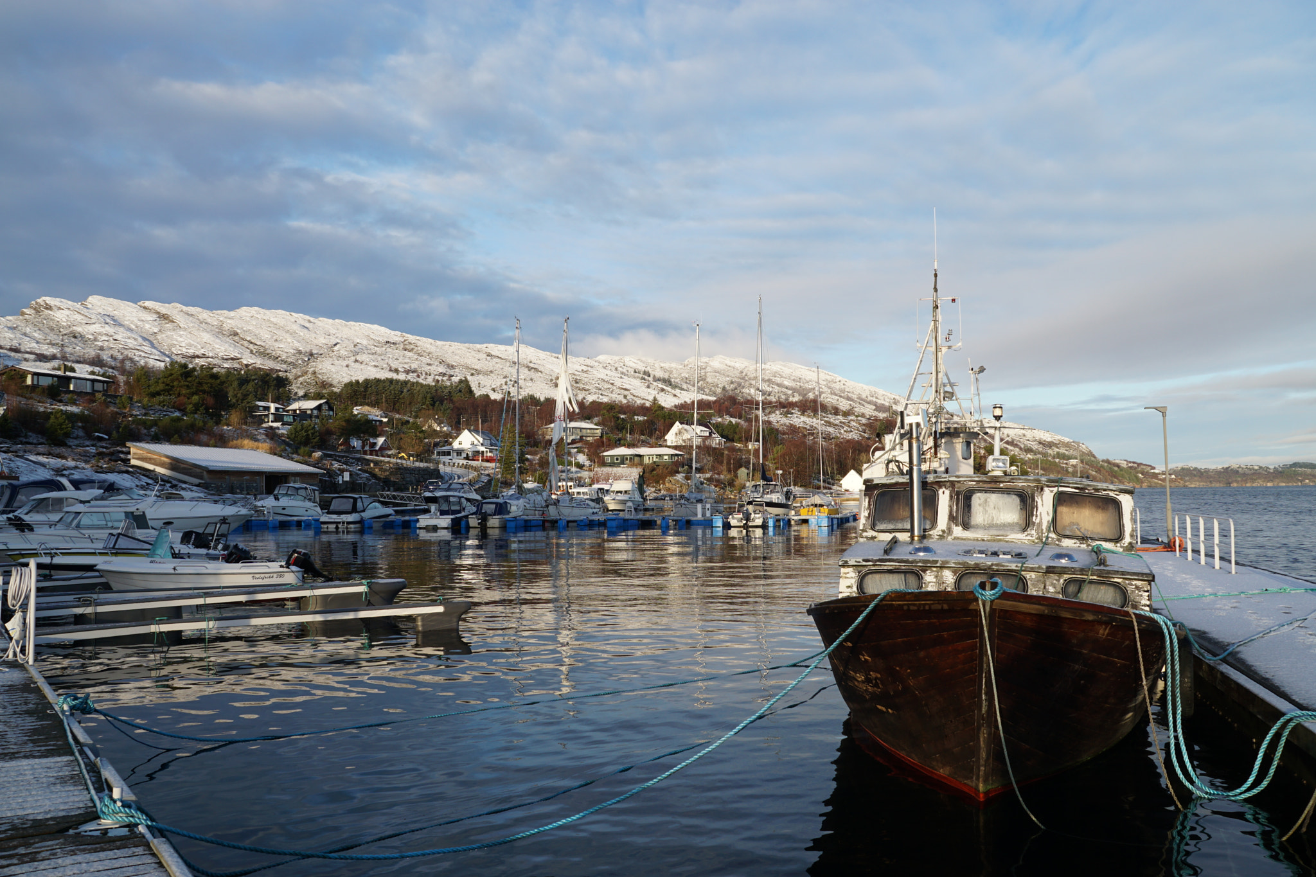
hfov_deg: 57.2
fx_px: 1206
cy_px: 438
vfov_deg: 40.0
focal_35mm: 33
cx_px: 658
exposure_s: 1/100
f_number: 9
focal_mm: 22
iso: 100
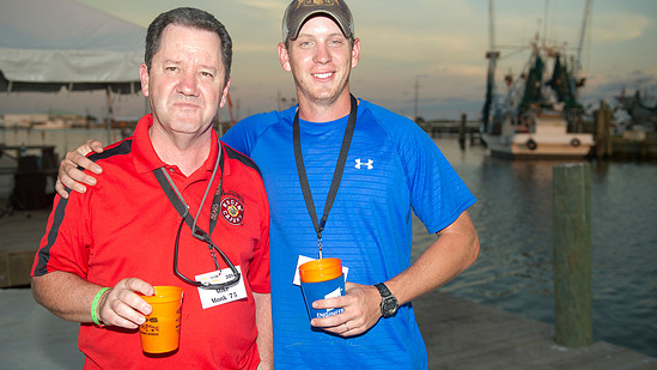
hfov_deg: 48.3
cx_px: 321
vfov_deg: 28.4
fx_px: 732
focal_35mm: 42
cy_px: 184
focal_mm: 38
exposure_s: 1/200
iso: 125
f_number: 3.5
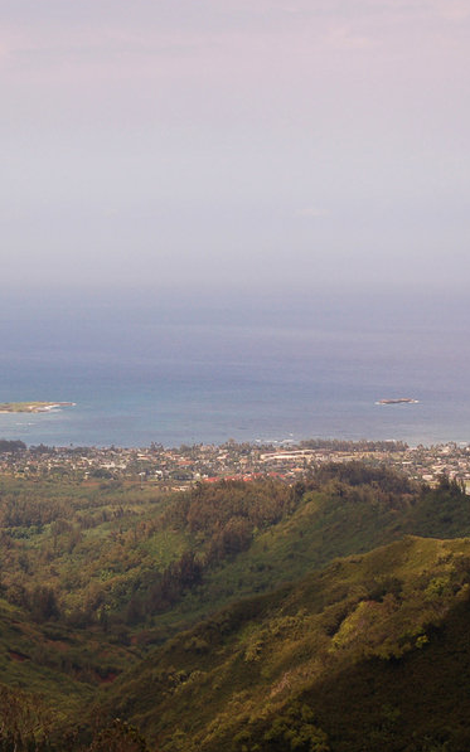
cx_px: 125
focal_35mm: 143
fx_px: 2931
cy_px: 375
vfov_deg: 14.6
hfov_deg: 9.2
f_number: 5.6
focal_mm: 62
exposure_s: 1/1250
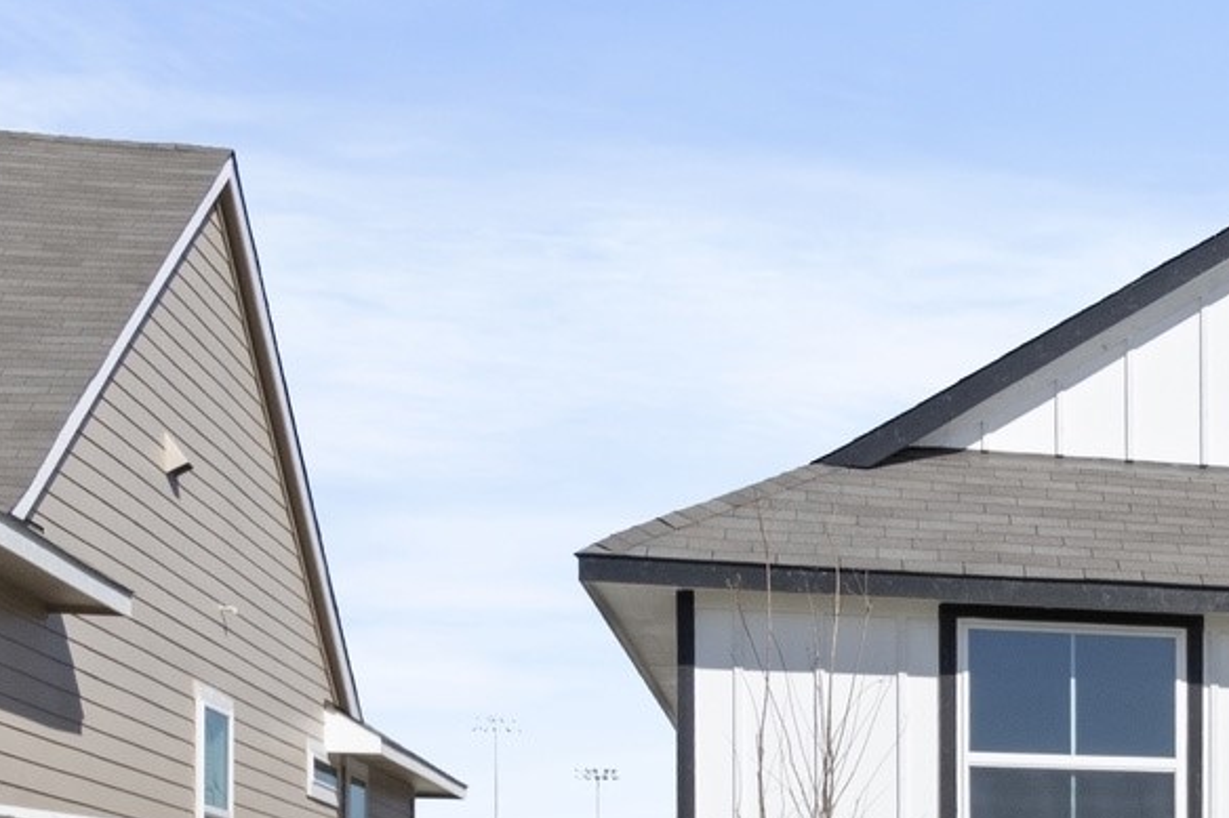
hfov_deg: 18.8
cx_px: 1655
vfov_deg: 13.6
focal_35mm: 100
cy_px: 654
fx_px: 3413
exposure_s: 1/1000
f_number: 8
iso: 400
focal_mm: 24
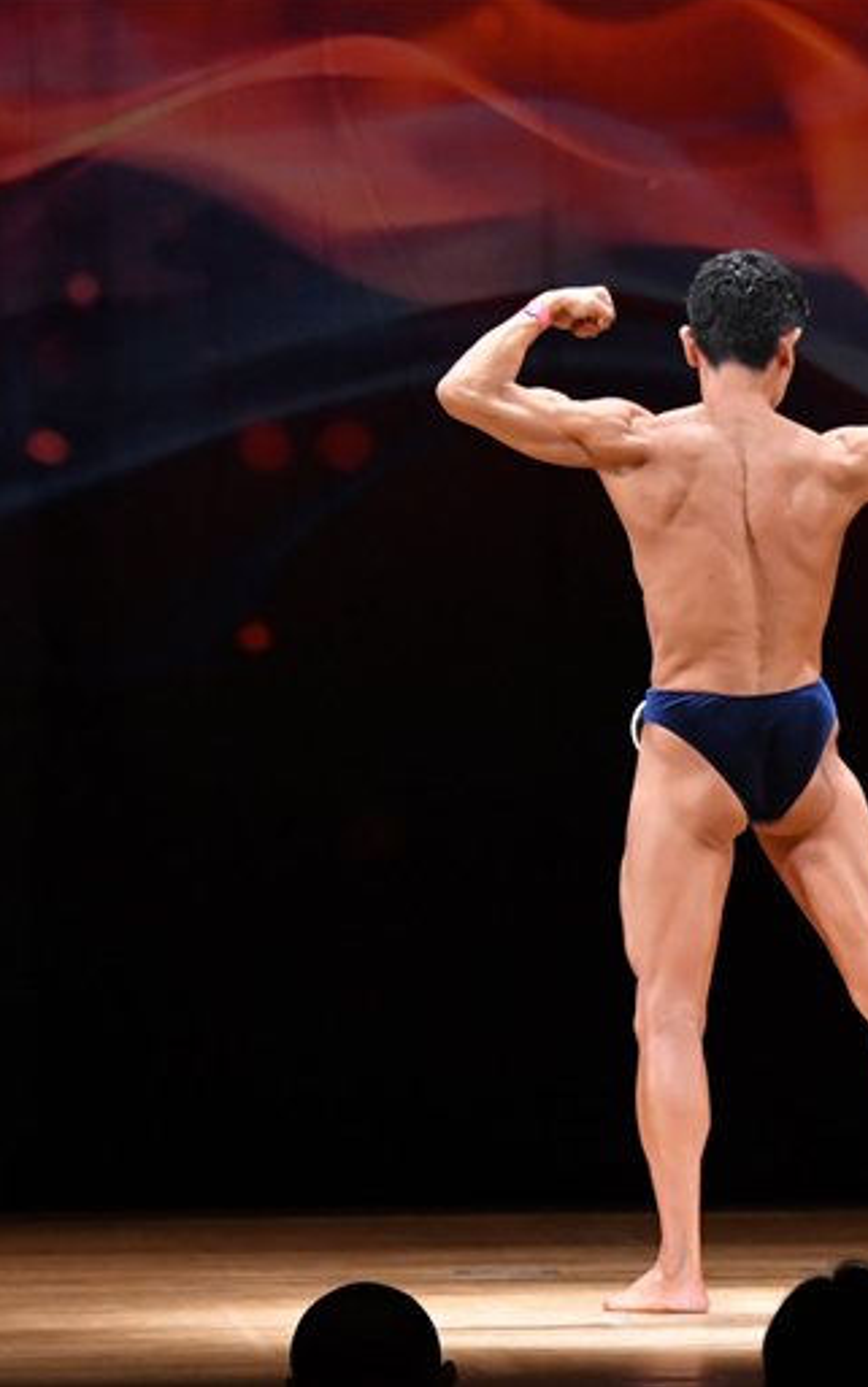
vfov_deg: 6.3
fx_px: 12631
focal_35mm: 334
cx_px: 740
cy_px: 692
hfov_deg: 3.9
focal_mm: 145
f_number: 5.6
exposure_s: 1/400
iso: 4000
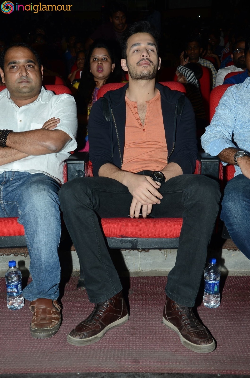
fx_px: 471
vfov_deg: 43.7
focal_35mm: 45
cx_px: 125
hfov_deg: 29.7
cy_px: 189
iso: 250
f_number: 5.6
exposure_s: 1/125
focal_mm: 30
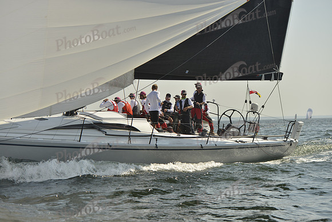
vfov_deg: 16.1
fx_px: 784
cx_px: 166
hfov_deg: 23.9
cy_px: 111
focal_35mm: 85
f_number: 5
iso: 200
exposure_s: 1/2500
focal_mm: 85
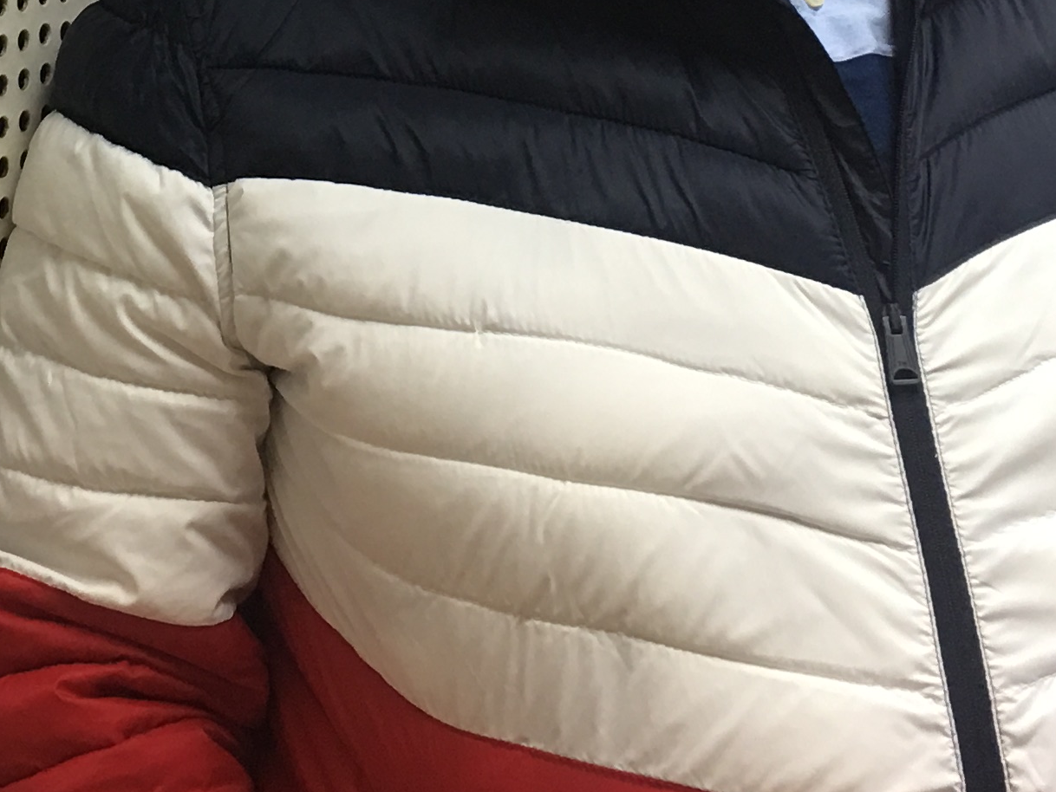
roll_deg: +1.2
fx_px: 2929
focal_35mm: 96
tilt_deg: +4.0
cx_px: 270
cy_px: -458
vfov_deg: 14.2
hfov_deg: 20.3
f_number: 2.2
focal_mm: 4.15
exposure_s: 1/30
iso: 40
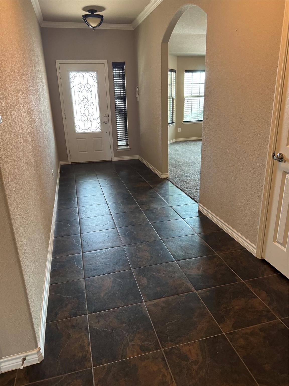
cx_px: 144
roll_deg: +3.1
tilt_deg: -19.9
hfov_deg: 56.8
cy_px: 193
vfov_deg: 71.6
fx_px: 267
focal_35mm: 24
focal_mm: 6.76
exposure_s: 1/60
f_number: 1.78
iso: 500
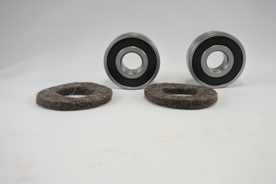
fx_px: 337
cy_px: 92
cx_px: 138
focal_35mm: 44
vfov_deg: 30.5
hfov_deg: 44.5
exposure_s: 1/200
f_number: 4.5
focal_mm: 16.5
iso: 400
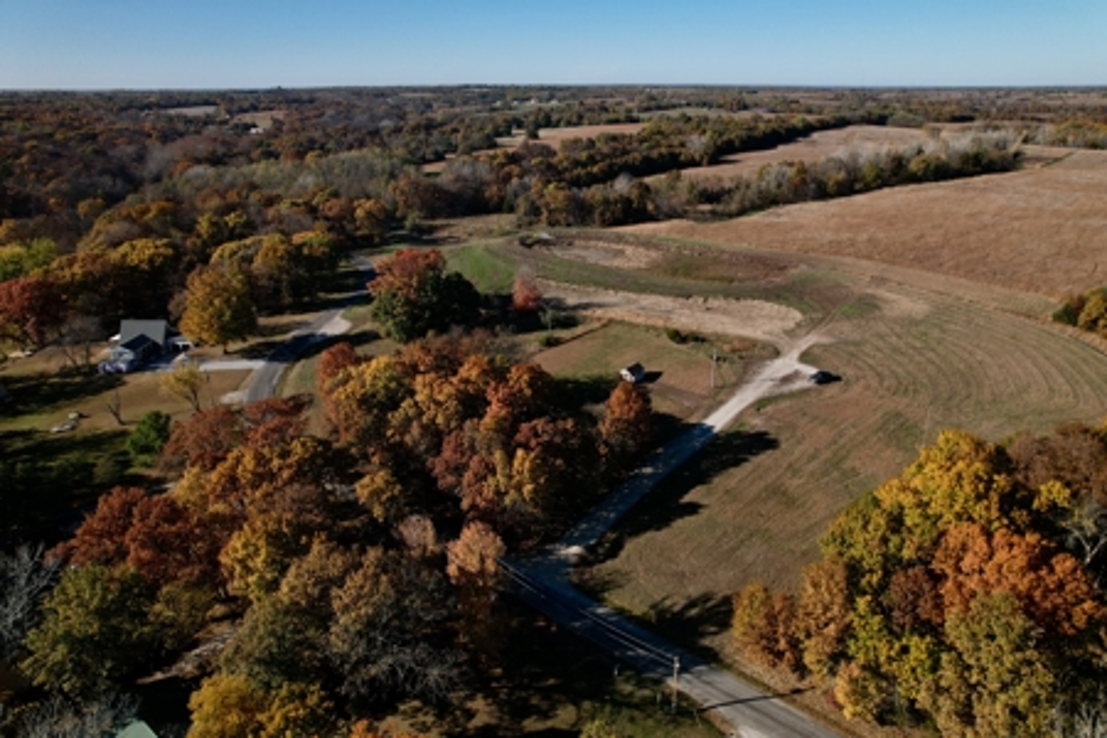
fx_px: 676
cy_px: 369
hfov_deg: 78.6
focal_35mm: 22
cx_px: 554
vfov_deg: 57.2
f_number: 2.8
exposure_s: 1/80
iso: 100
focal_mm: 8.38
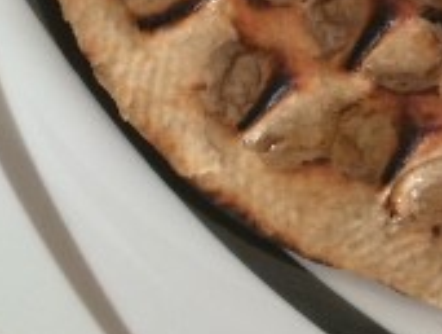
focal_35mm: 112
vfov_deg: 12.5
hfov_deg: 17.0
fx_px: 1433
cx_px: 478
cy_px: -186
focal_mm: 4.12
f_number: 2.2
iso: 160
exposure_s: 1/30
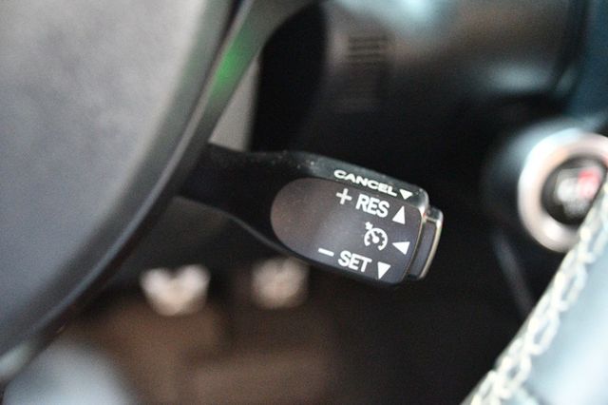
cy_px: 202
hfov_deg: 43.6
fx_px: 760
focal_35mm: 45
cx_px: 304
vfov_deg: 29.8
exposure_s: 1/5
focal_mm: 30
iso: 12800
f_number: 4.5
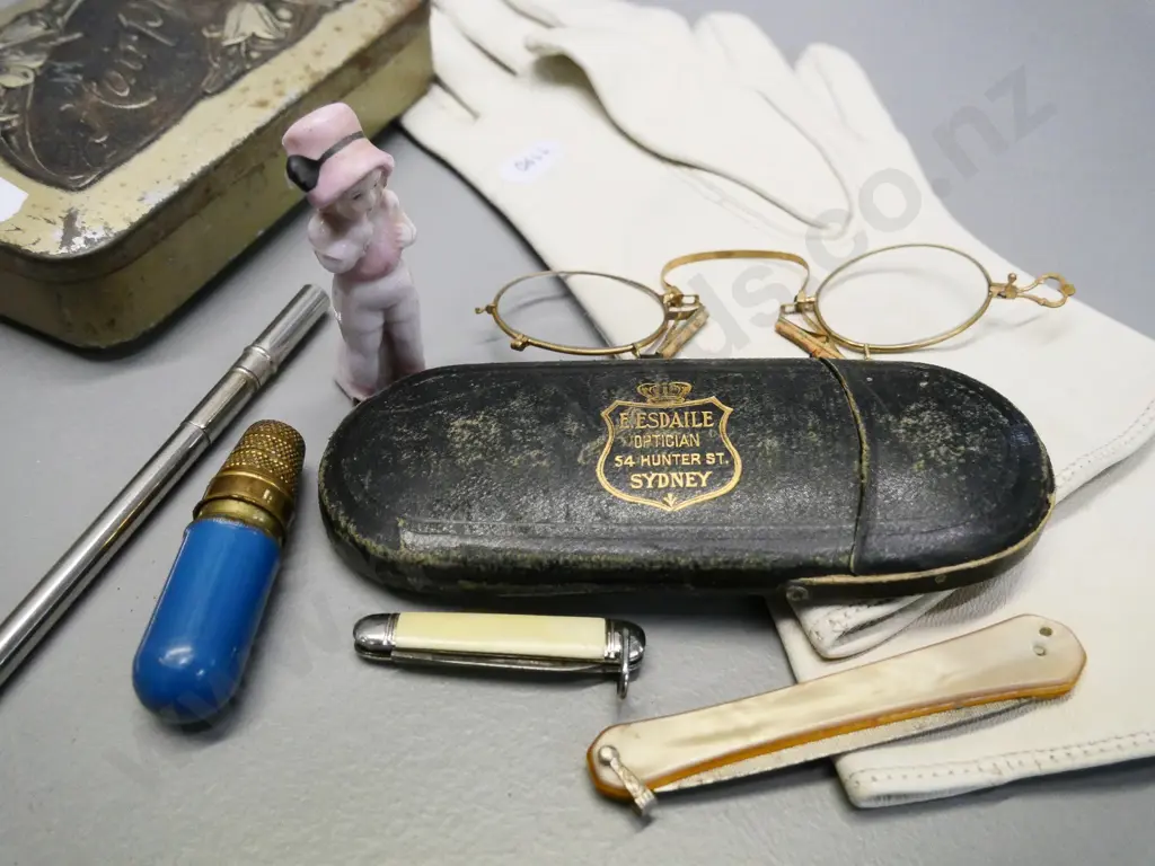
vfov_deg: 46.8
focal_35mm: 30
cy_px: 433
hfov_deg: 60.0
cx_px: 578
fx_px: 1001
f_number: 5
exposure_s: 1/250
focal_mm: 15
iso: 3200
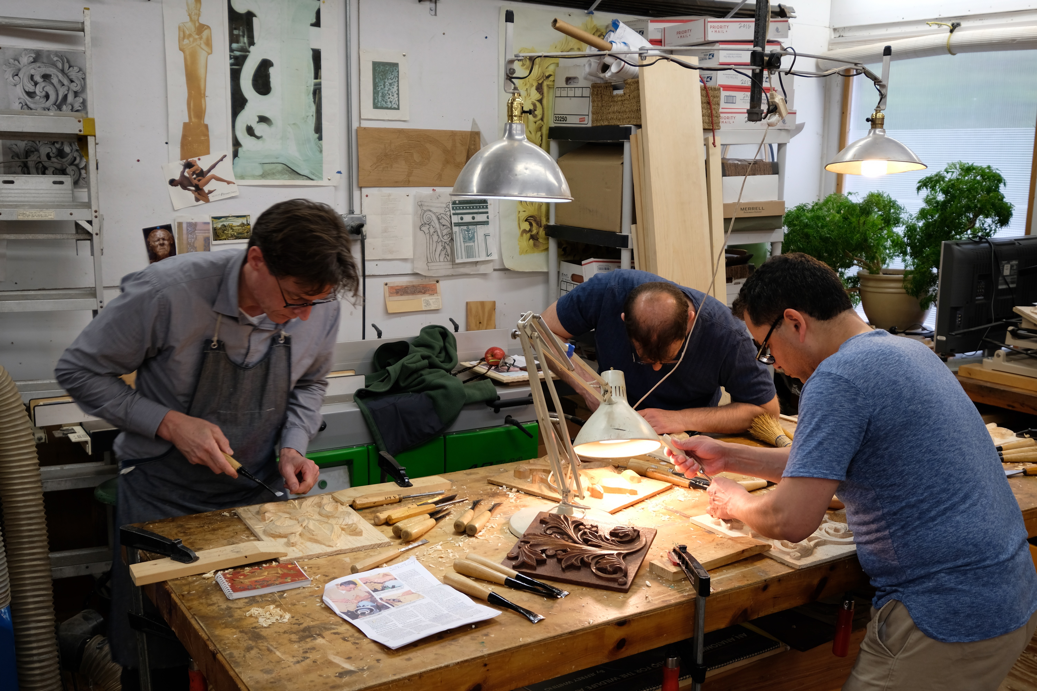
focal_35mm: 36
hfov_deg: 53.1
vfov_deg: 36.9
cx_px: 518
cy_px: 346
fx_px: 1037
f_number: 4
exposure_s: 1/60
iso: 320
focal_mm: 24
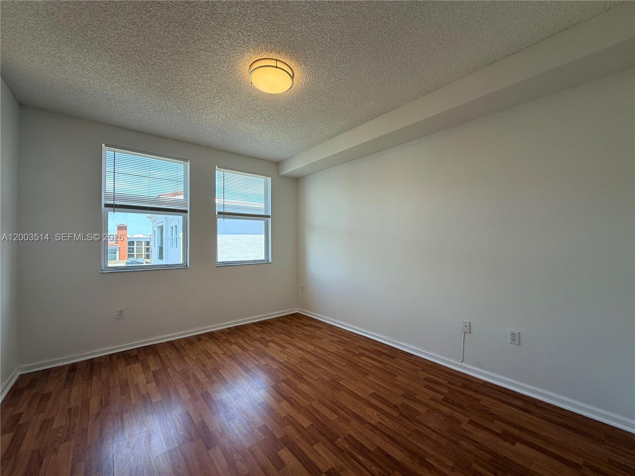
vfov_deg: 85.7
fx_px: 257
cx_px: 318
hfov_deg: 102.1
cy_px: 238
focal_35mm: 14
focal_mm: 2.22
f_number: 2.2
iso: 50
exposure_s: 1/127
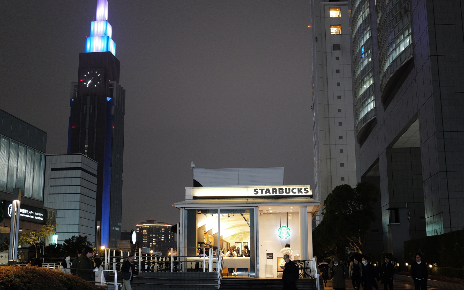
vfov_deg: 25.8
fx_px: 632
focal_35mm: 50
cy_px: 139
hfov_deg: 40.3
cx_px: 243
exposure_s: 1/80
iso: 3200
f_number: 2
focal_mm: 43
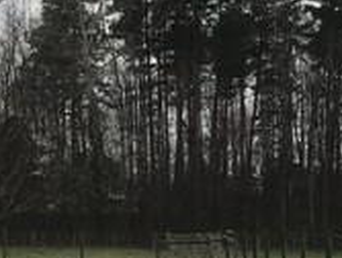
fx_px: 1059
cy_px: 240
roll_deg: +1.9
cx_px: 190
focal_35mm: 107
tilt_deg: -1.6
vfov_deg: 13.7
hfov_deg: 18.3
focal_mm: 3.99
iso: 20
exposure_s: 1/2519
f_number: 1.8
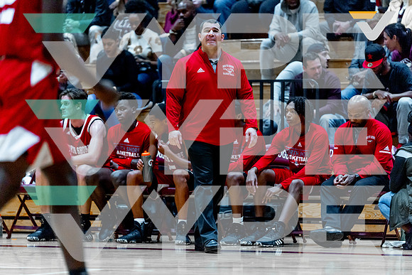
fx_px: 2289
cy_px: 138
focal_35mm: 200
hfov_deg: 10.3
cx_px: 206
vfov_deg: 6.9
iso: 2000
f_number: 2.8
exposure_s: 1/1250
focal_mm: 200
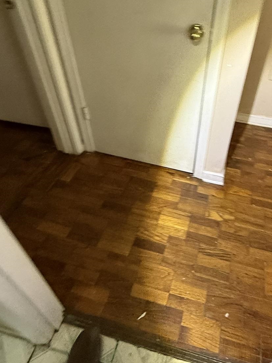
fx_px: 272
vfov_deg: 66.9
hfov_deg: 52.4
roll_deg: -2.3
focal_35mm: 26
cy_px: 154
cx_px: 174
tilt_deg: -35.1
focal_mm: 2.22
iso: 500
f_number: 2.2
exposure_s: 1/52
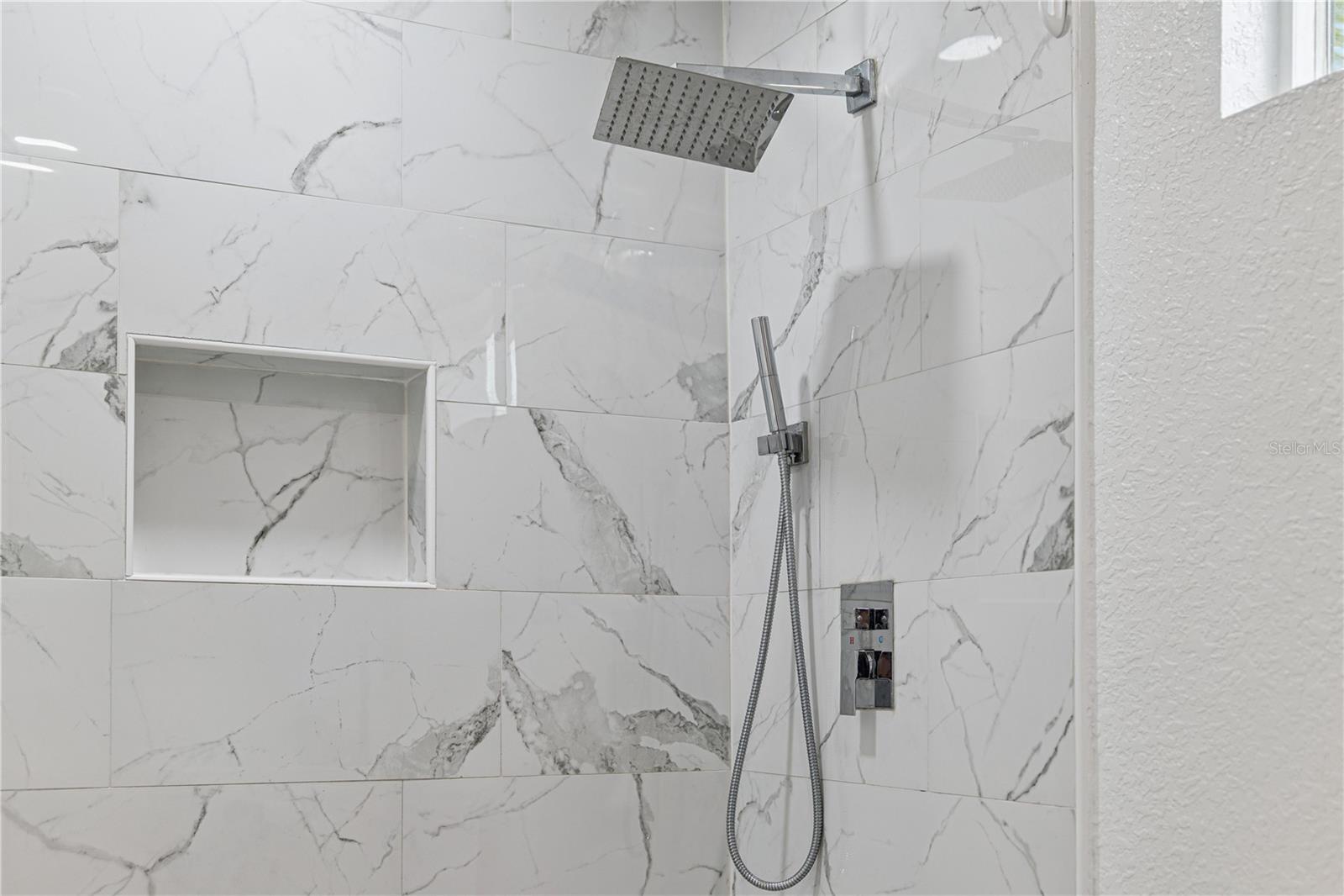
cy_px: 448
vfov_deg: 31.2
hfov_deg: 45.4
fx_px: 1605
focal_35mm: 43
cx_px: 672
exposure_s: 1/60
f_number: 2.8
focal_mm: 43
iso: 125
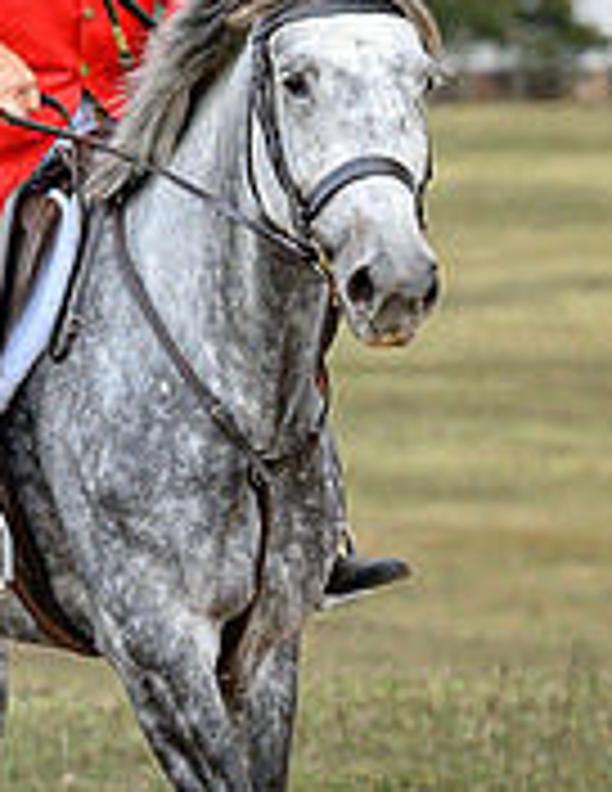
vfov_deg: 3.9
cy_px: 431
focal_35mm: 507
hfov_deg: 3.0
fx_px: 11728
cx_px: -22
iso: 400
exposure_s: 1/1000
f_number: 3.5
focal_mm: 115
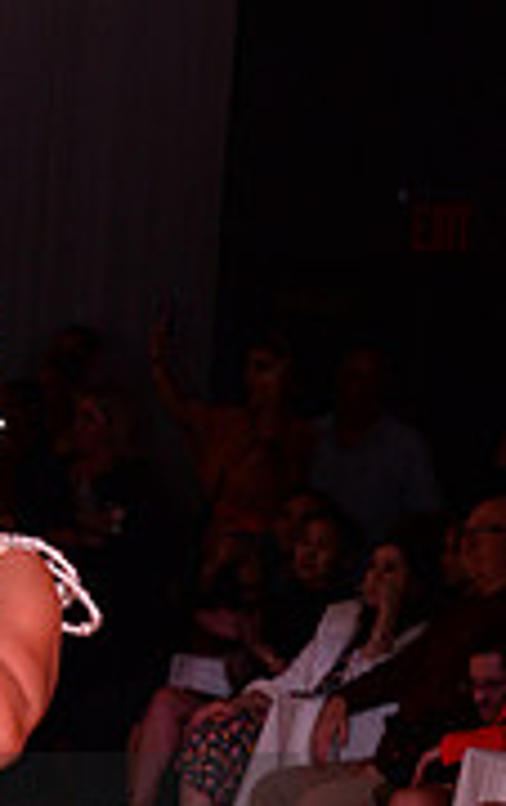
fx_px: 4465
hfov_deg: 6.4
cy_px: 905
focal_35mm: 203
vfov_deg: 10.2
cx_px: -316
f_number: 5.6
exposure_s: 1/250
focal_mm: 62
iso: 2500
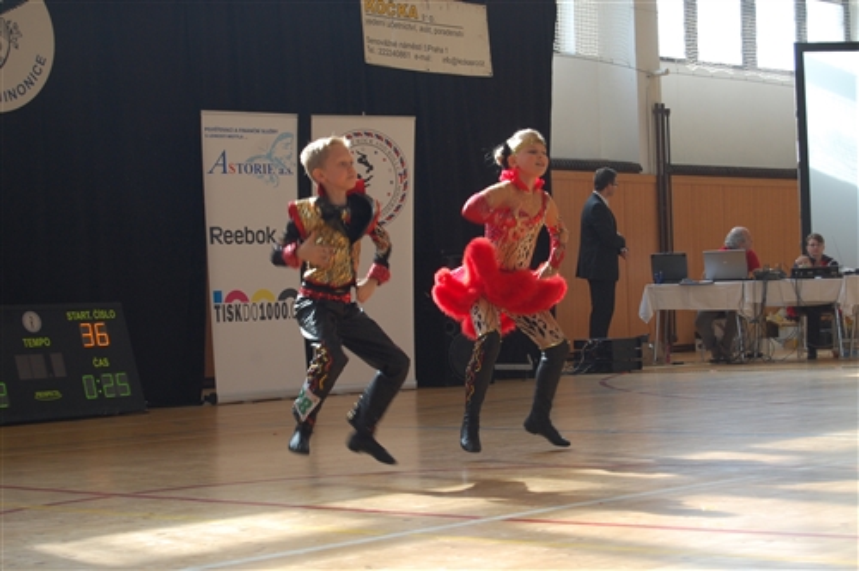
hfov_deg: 26.0
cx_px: 430
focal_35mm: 78
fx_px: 1859
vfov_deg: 17.4
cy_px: 286
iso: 360
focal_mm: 52
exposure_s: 1/125
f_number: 5.6
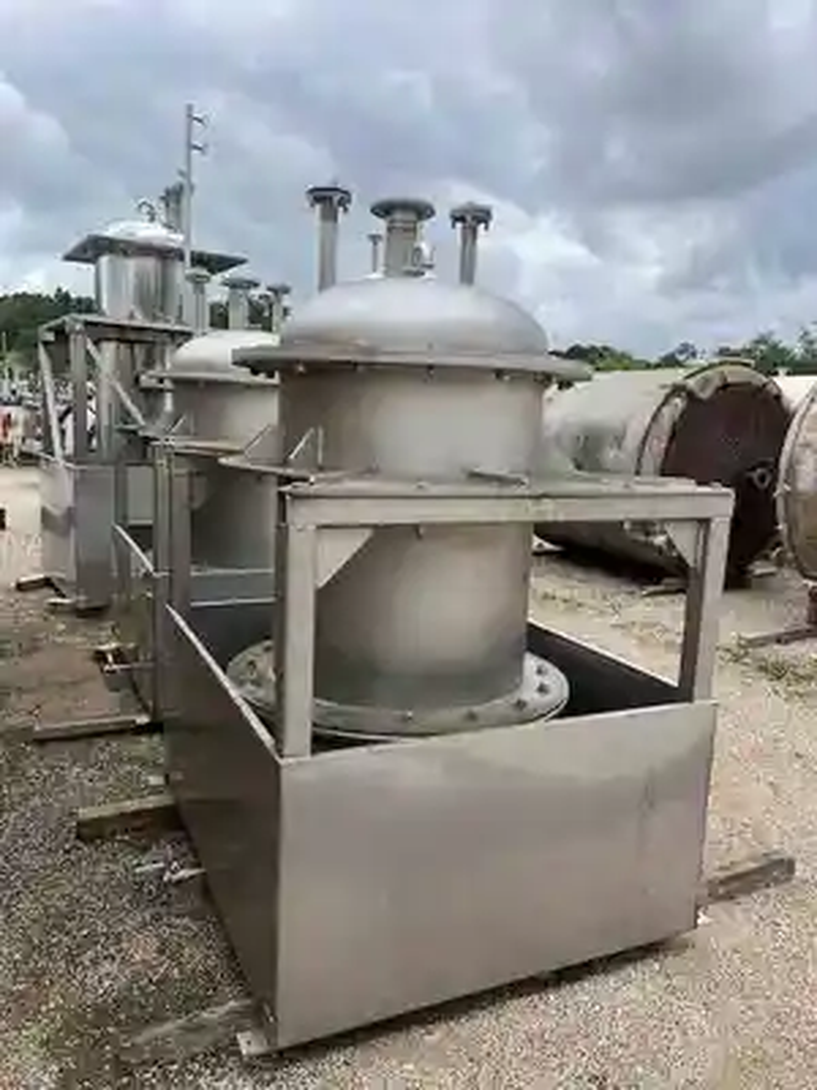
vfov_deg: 67.3
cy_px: 545
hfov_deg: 53.1
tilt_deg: -8.6
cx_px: 408
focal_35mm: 26
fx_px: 818
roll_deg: -2.2
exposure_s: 1/2899
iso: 50
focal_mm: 5.1
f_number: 1.6
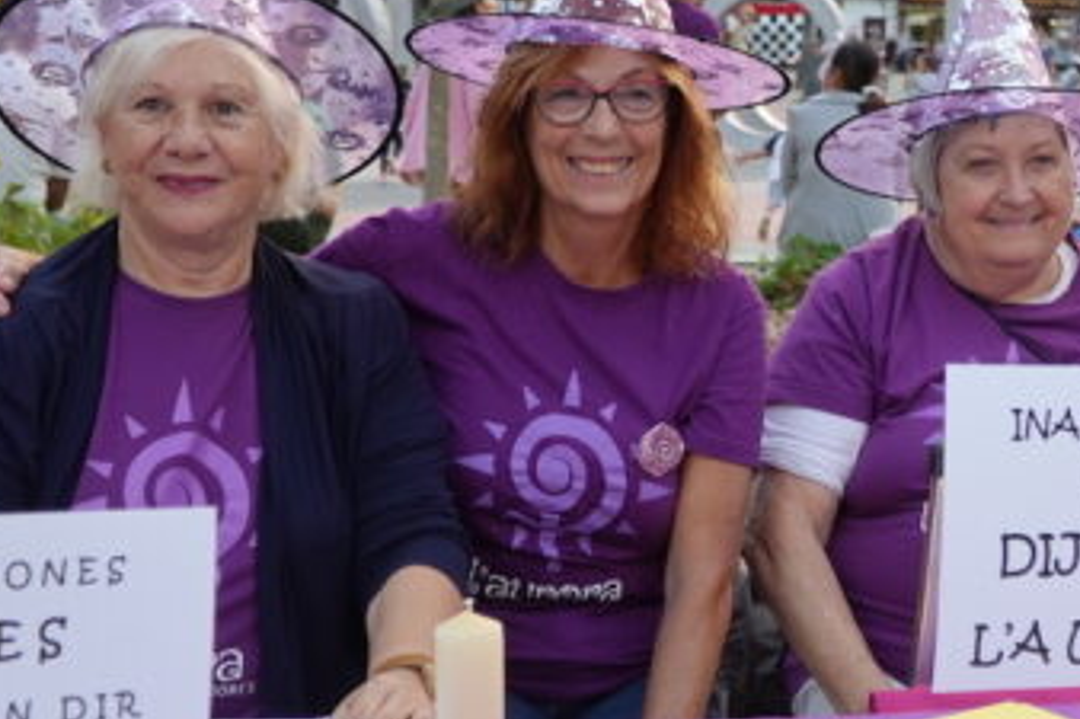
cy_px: 463
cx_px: 898
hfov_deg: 26.4
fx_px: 2249
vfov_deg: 18.1
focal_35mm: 75
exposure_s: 1/160
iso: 200
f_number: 4
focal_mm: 22
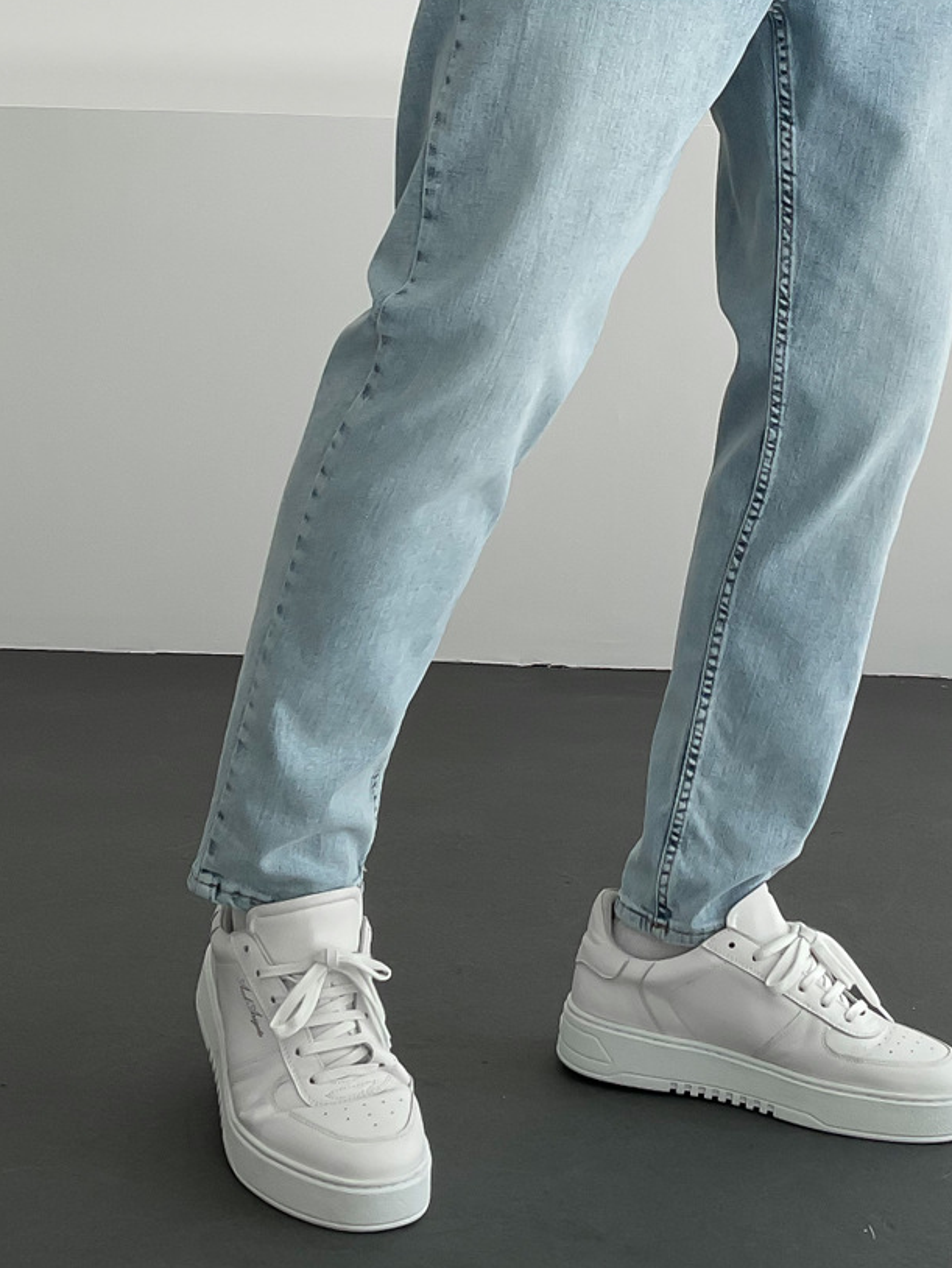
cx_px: 656
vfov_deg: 33.0
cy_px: 288
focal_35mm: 57
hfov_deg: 25.5
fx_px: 2089
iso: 16
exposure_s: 1/320
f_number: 1.8
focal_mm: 3
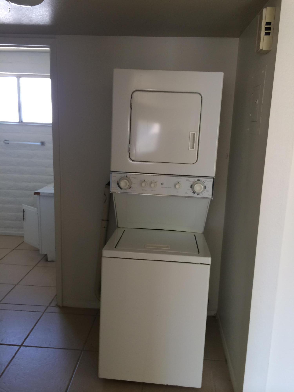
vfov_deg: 60.0
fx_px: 340
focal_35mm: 30
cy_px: 196
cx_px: 147
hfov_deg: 46.8
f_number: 2.2
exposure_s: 1/30
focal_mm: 4.12
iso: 64
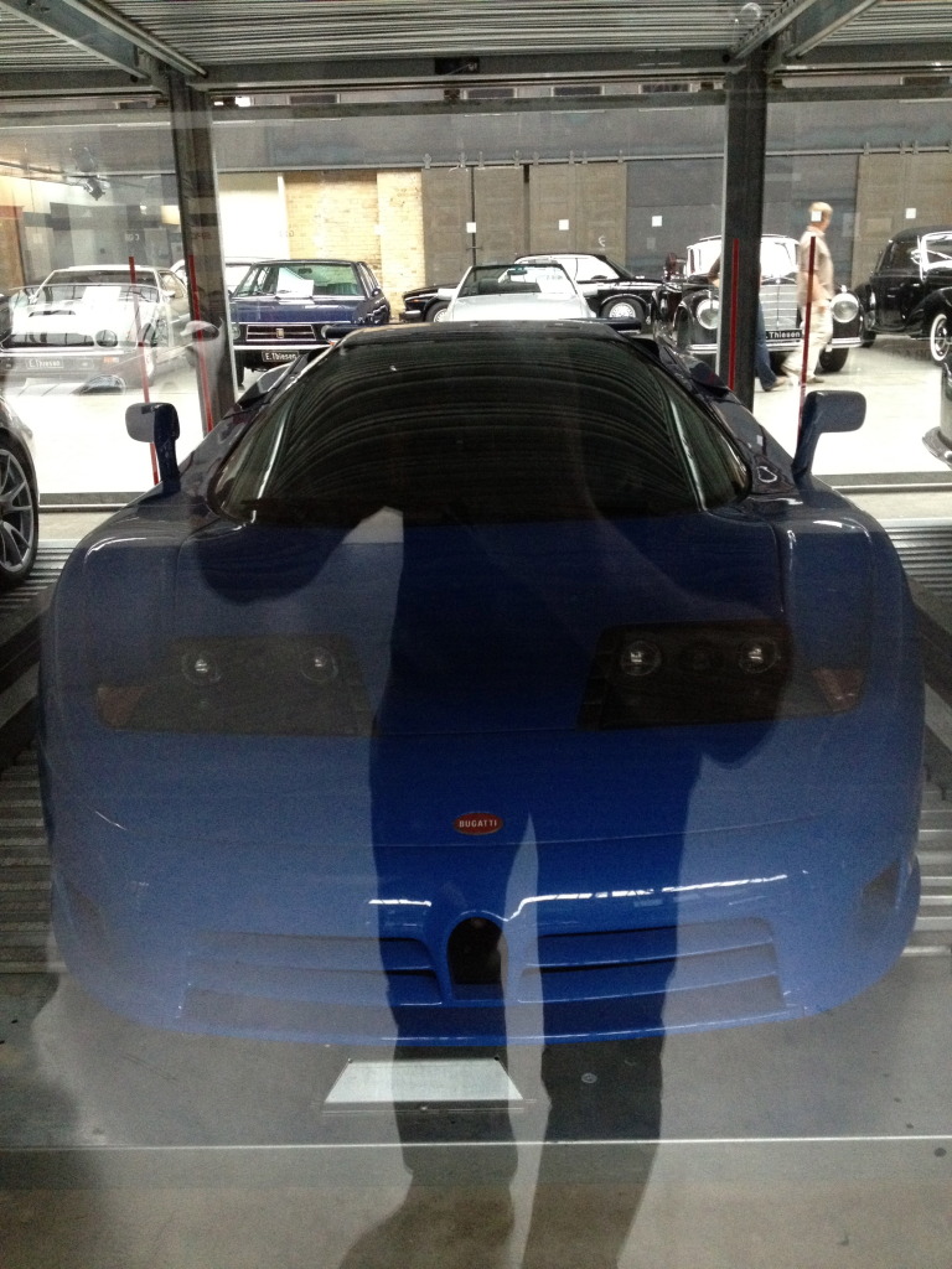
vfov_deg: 52.6
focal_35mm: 35
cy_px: 634
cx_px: 476
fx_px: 1283
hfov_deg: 40.7
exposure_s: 1/20
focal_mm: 4.3
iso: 400
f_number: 2.4
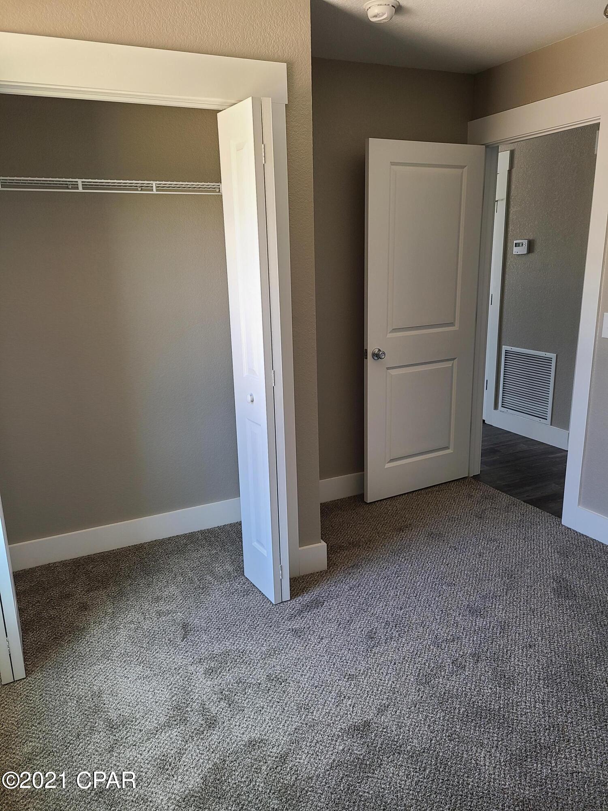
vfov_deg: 67.3
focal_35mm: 26
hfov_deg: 53.1
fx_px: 609
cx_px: 304
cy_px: 406
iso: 50
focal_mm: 5.4
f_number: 1.8
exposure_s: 1/59
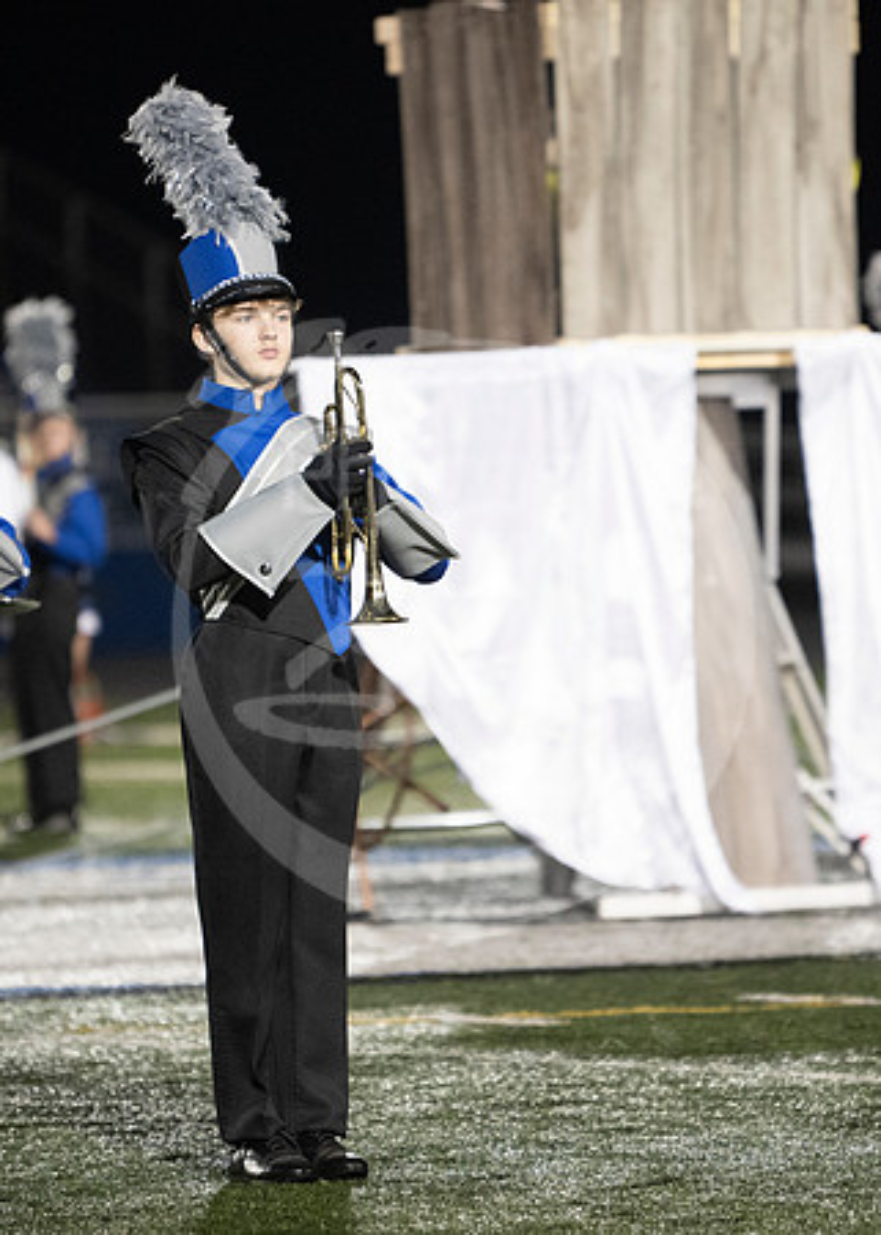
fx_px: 12835
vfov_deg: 5.5
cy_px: 581
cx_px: 545
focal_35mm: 366
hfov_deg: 3.9
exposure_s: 1/640
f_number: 2.8
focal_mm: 200
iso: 4000
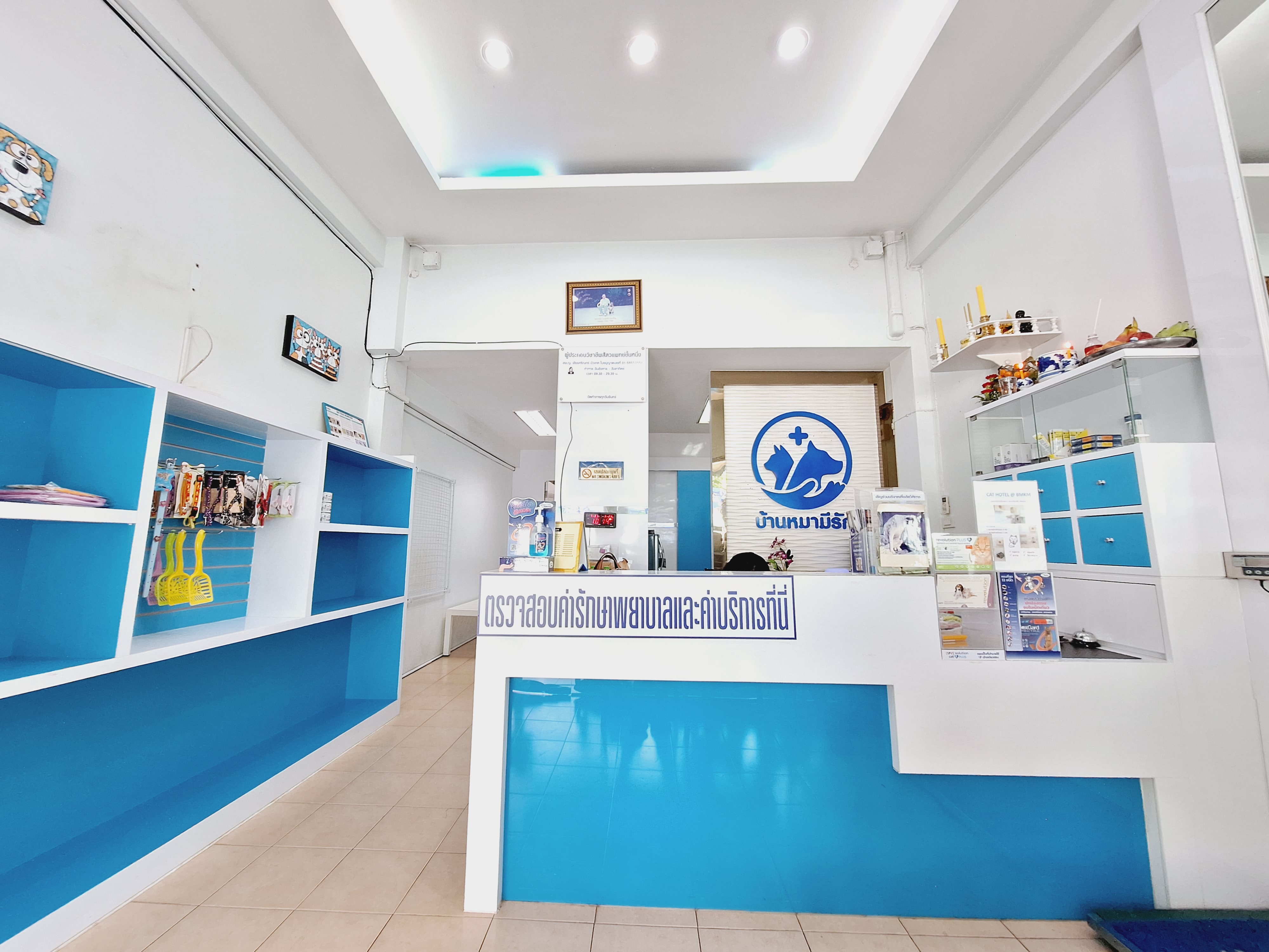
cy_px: 476
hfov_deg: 106.2
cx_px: 634
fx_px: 477
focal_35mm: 13
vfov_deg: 89.9
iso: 80
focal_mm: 1.74
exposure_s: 1/33
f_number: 2.2
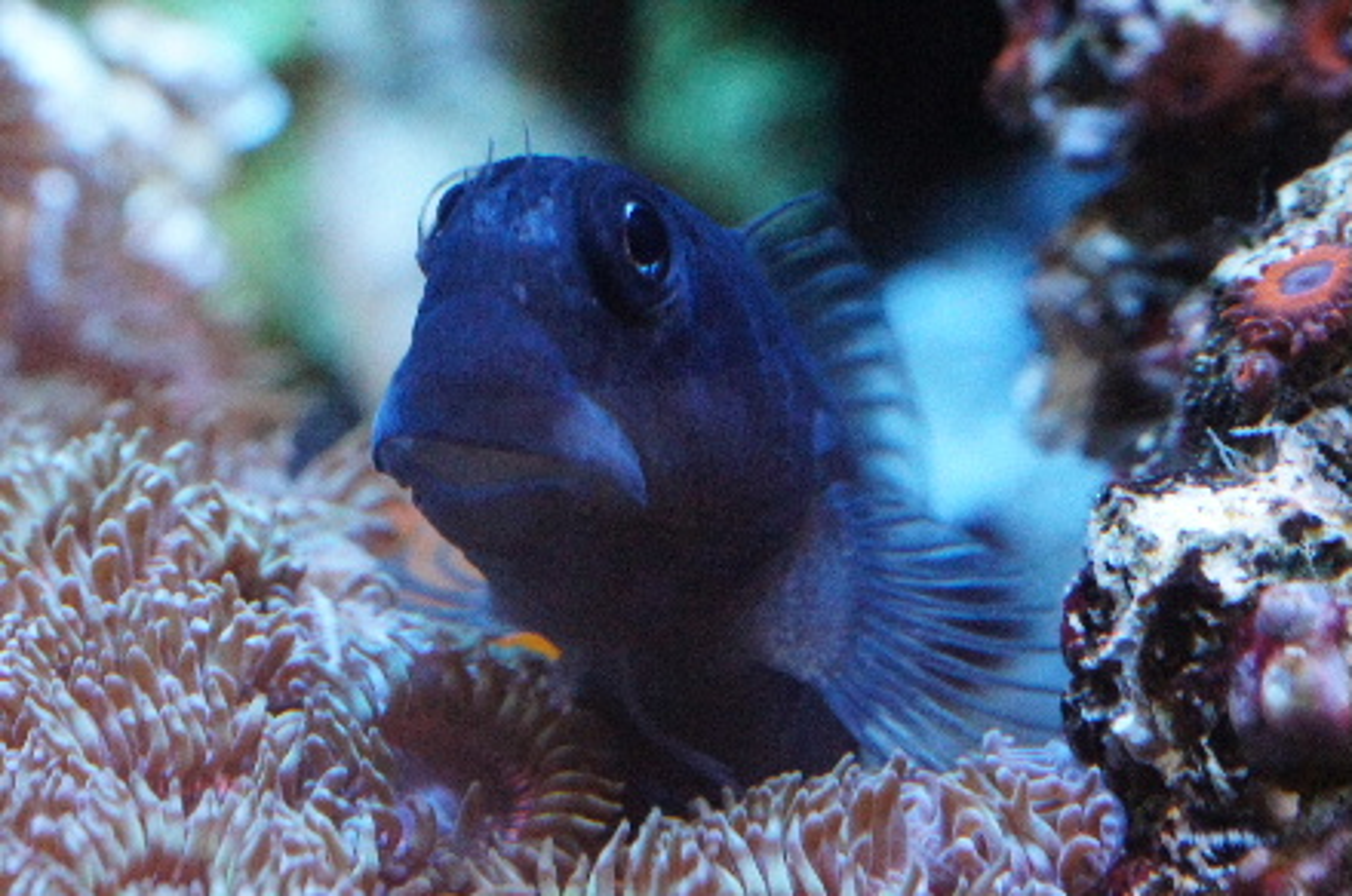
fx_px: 2813
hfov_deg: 27.0
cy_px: 448
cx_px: 676
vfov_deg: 18.1
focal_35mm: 75
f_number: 11
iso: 6400
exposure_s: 1/100
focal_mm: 50
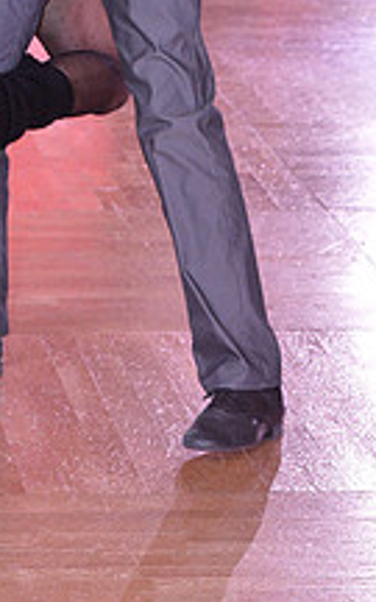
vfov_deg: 8.2
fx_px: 4132
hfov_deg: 5.2
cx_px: 54
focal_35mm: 252
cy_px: -201
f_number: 6.3
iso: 2000
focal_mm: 92
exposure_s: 1/250
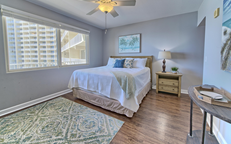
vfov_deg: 78.3
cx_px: 119
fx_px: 88
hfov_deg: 105.3
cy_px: 63
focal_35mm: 14
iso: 500
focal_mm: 13
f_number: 8
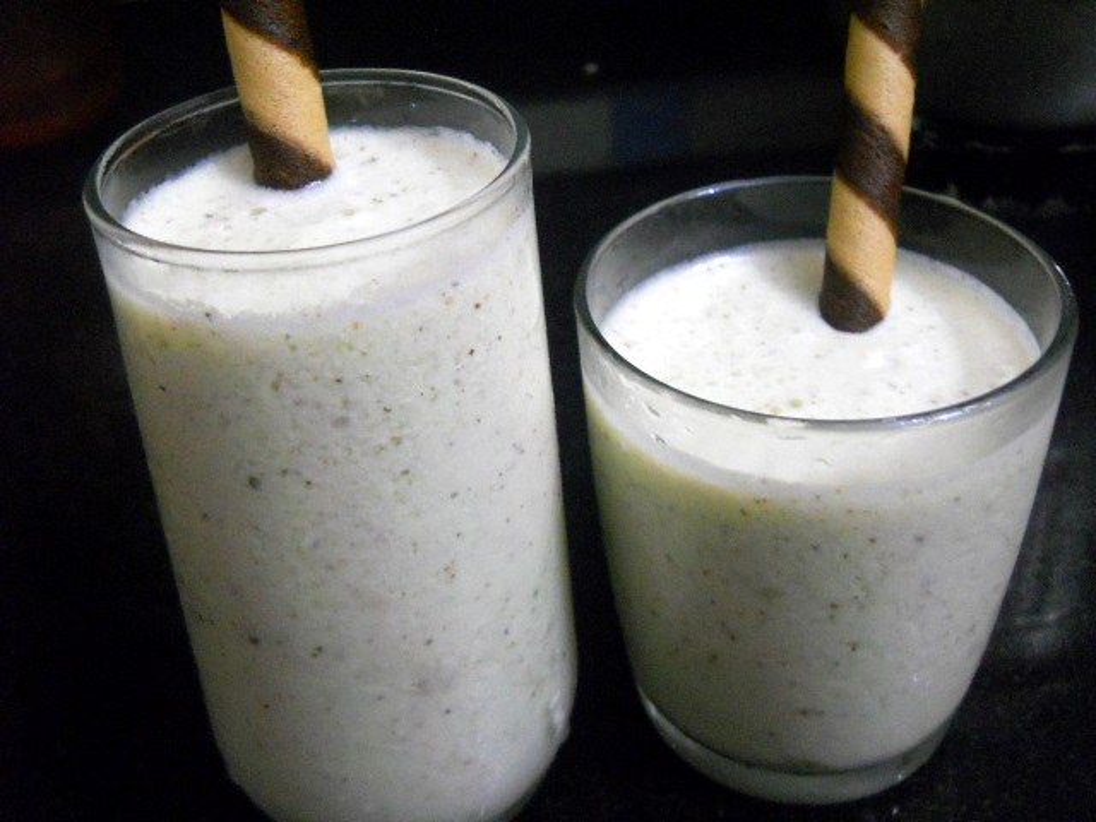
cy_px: 411
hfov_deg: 45.8
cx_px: 548
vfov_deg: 35.1
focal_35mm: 41
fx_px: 1298
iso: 500
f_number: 3.1
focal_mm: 6.72
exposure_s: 1/8
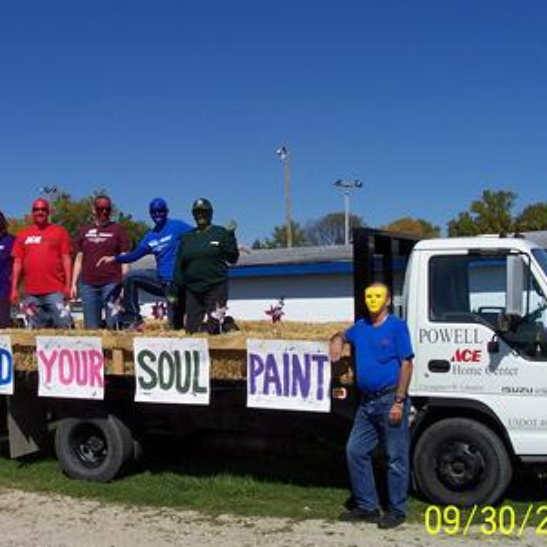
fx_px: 858
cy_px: 282
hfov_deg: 35.3
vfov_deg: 35.4
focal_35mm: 48
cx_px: 234
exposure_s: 1/750
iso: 80
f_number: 5.6
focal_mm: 6
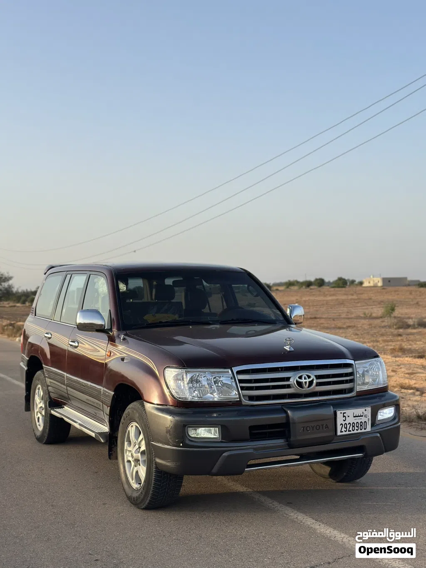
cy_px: 284
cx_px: 213
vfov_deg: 39.7
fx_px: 787
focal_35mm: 48
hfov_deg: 30.3
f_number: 1.78
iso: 80
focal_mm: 6.86
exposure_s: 1/2304
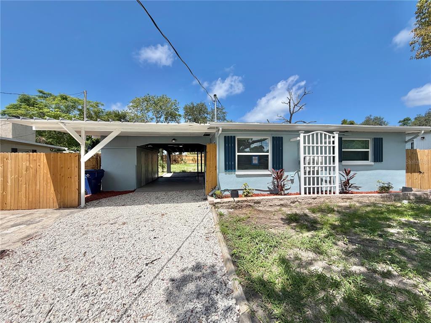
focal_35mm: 14
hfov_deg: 102.1
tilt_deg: -0.7
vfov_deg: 85.7
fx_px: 174
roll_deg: +0.7
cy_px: 162
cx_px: 216
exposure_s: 1/1033
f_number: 2.2
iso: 20
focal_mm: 2.22
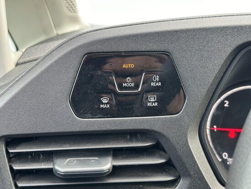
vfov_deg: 30.3
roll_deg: -0.1
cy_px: 94
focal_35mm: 48
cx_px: 126
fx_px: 348
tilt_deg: -13.1
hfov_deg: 39.6
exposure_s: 1/75
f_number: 1.78
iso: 80
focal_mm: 6.86
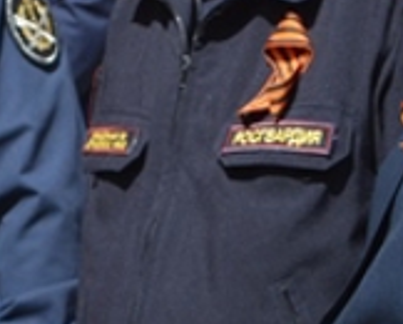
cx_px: 337
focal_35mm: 260
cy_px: 182
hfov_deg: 7.4
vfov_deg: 6.0
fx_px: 3105
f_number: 7.1
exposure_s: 1/200
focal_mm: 40
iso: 100
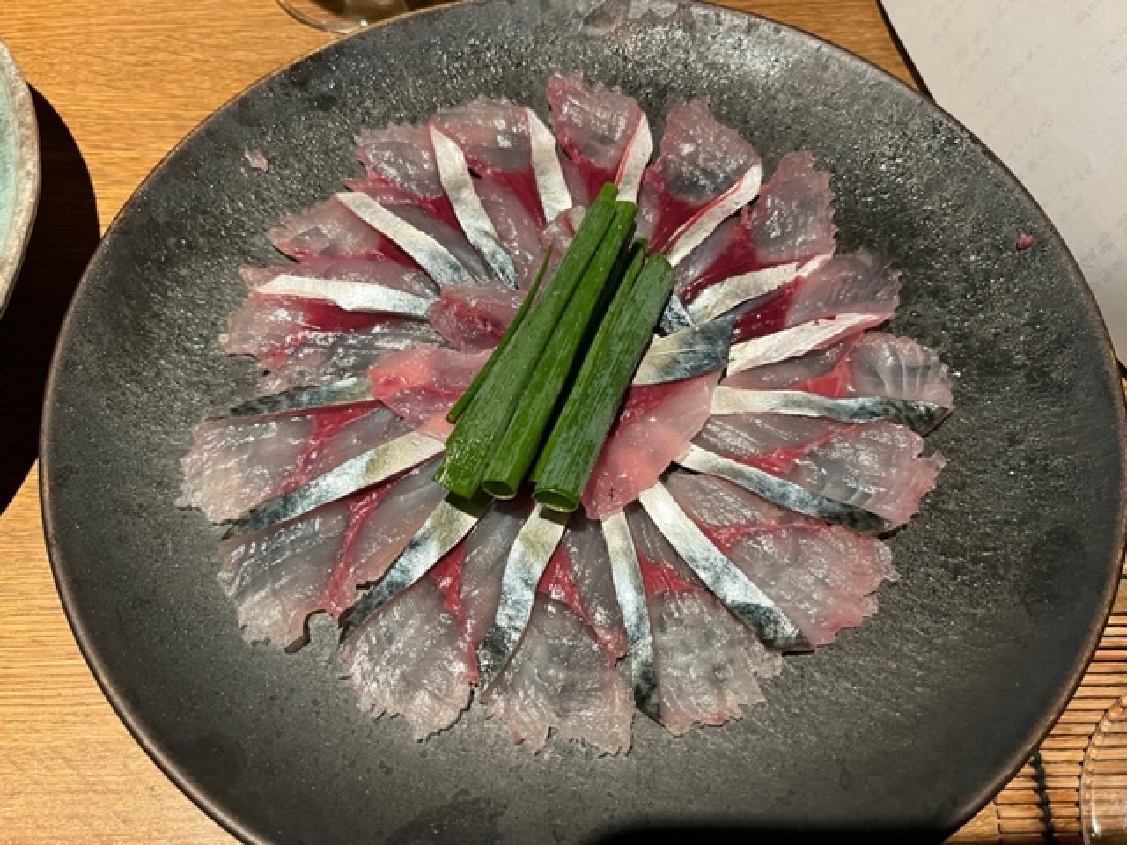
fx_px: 846
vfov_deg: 53.1
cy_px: 422
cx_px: 564
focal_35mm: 26
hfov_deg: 67.3
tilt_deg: -63.4
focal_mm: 5.1
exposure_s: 1/60
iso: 160
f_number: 1.6
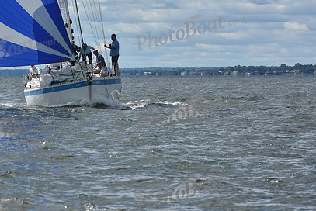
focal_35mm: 285
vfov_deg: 4.8
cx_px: 96
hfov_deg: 7.2
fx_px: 2503
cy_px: 82
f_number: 11
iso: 250
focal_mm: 200
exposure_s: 1/800
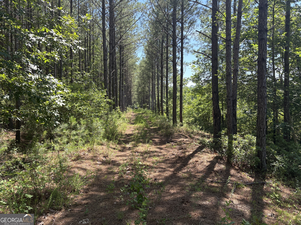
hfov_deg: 67.3
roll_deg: +2.0
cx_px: 150
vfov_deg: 53.1
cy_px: 112
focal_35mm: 26
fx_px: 226
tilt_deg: -3.6
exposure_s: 1/933
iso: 64
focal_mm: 5.96
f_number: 1.6
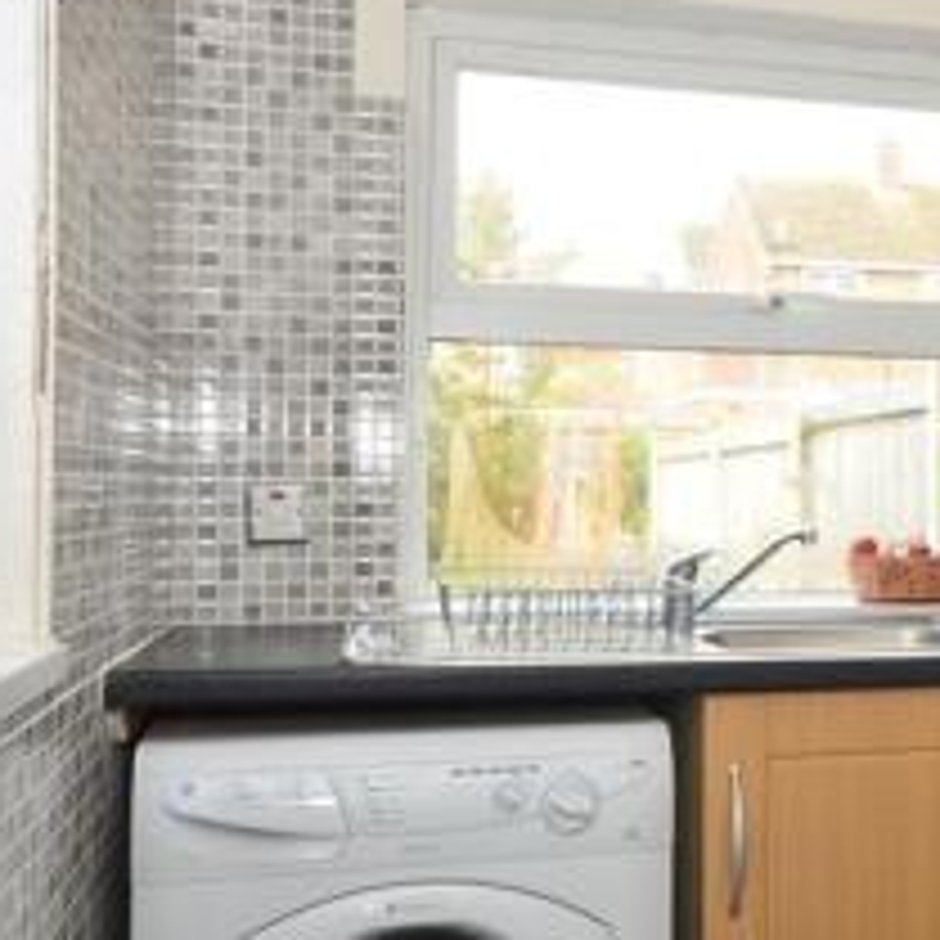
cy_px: 477
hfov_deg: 29.1
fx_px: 1720
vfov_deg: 30.6
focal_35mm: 56
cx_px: 873
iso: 640
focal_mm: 14
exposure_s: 1/60
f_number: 9
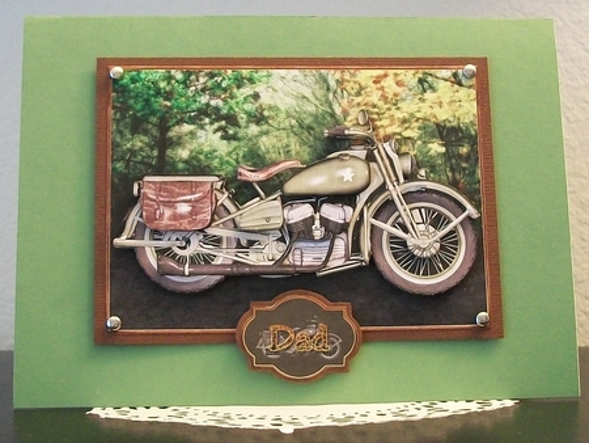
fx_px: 545
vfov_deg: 44.2
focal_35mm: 32
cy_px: 222
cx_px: 294
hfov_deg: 56.8
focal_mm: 5.7
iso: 202
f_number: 2.9
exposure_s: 1/8
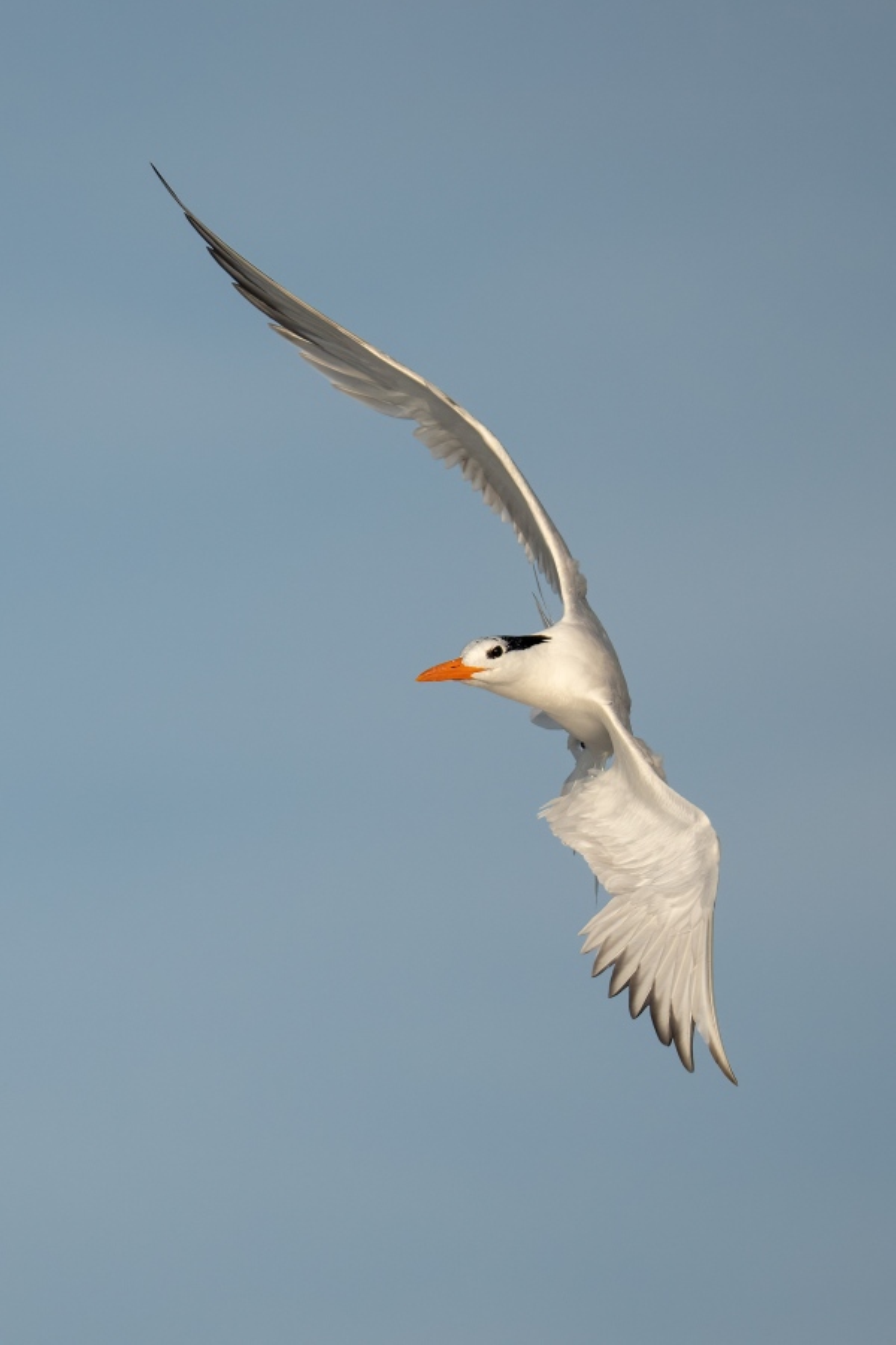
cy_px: 672
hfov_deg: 2.3
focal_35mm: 600
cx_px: 448
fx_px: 22398
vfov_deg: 3.4
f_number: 4.5
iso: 640
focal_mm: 400
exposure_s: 1/5000
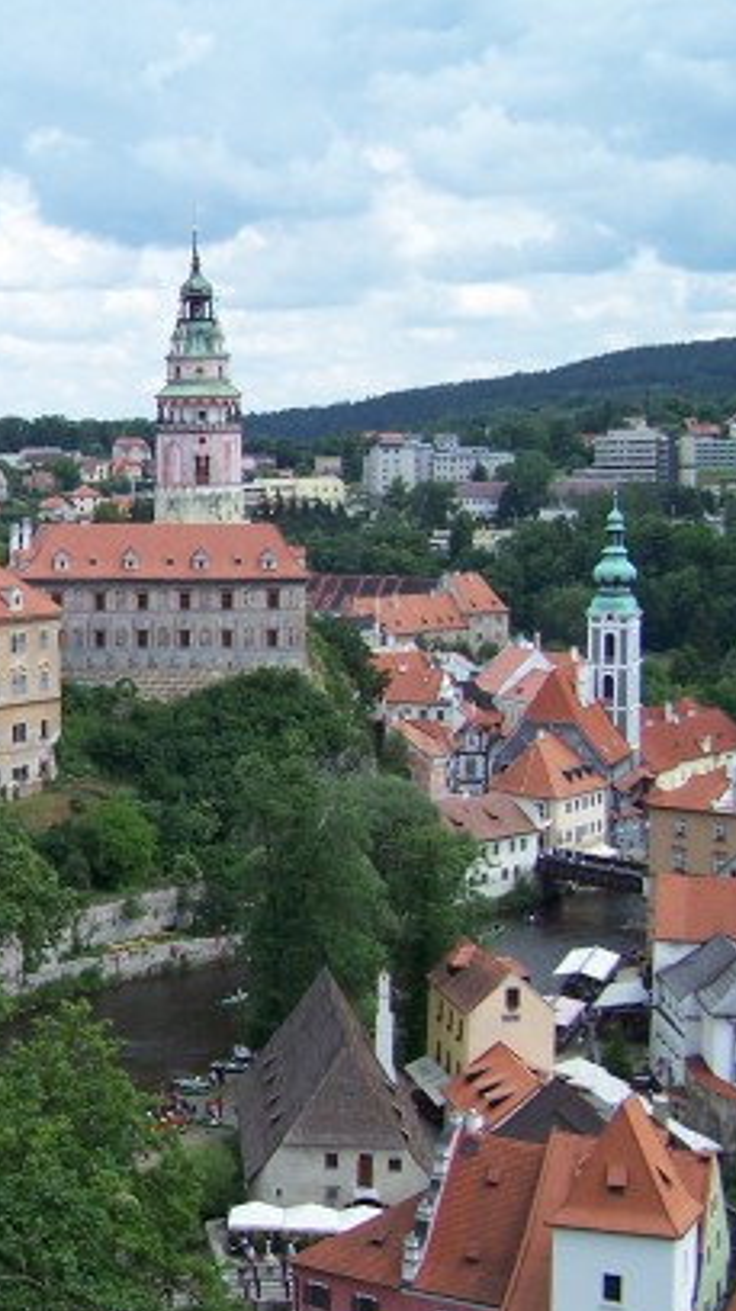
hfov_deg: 17.3
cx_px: -228
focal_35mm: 65
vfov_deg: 32.4
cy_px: 688
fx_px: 2259
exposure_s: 1/1000
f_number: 2.8
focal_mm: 6.3
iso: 80
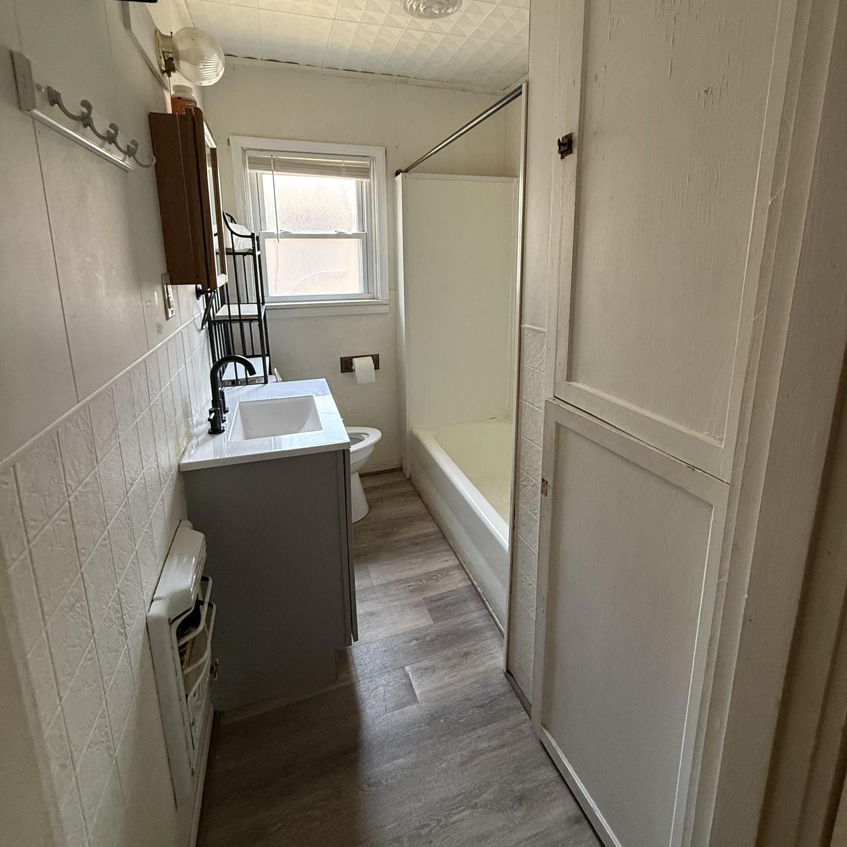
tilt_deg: -12.1
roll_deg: +0.1
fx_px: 471
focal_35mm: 17
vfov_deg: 83.3
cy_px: 355
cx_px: 428
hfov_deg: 84.0
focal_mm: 2.22
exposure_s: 1/74
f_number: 2.2
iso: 320
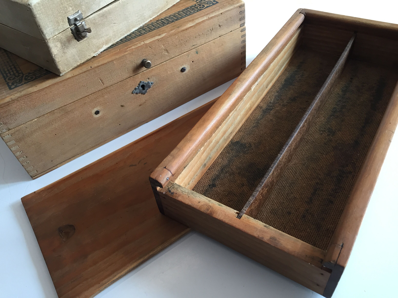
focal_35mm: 29
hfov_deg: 61.7
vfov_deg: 48.2
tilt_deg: -46.0
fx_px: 333
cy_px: 149
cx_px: 199
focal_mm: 4.15
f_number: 2.2
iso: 40
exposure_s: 1/33
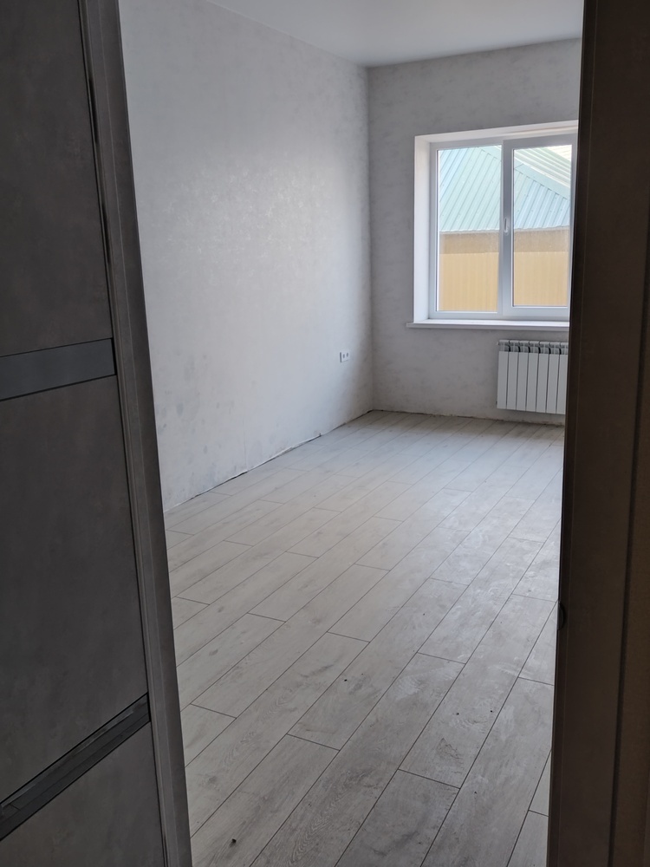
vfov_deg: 58.4
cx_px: 325
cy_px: 434
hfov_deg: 45.4
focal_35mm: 31
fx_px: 776
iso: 100
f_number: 1.8
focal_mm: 4.75
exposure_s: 1/364
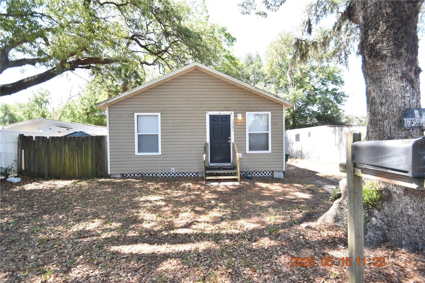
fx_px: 177
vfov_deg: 77.3
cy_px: 142
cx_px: 212
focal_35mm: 15
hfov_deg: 100.4
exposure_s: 1/750
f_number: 3.5
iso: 800
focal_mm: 10
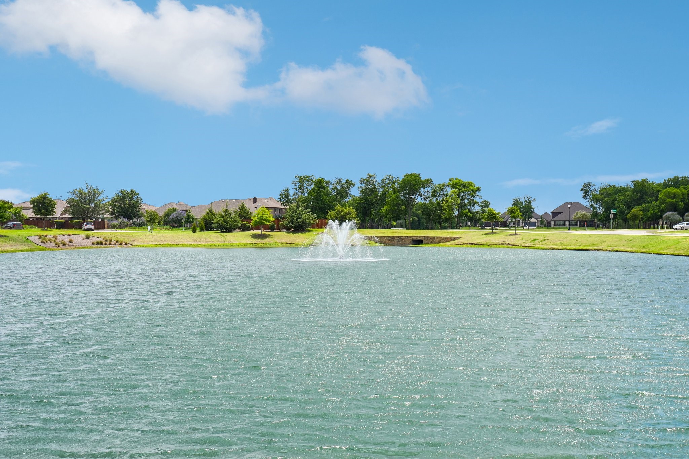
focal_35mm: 52
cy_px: 230
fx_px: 995
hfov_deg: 38.2
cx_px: 344
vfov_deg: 26.0
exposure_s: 1/400
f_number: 8
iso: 100
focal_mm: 35
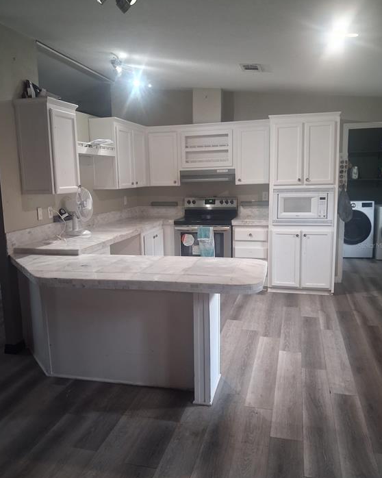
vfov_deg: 60.5
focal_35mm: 29
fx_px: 410
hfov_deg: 50.0
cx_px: 192
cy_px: 245
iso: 500
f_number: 1.8
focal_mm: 4
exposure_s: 1/50
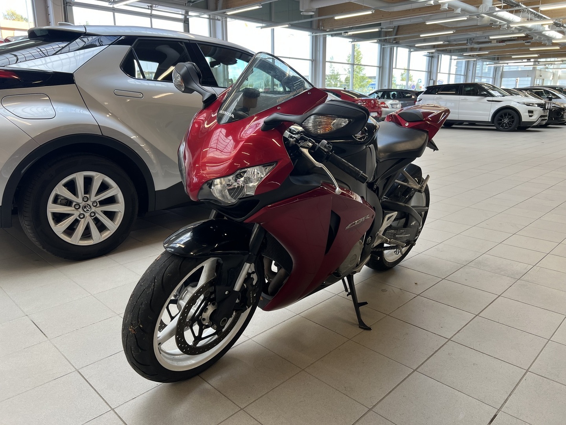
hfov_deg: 67.3
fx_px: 425
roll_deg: +1.5
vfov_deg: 53.1
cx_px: 283
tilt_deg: -15.1
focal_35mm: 26
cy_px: 212
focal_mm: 5.7
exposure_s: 1/108
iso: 32
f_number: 1.5
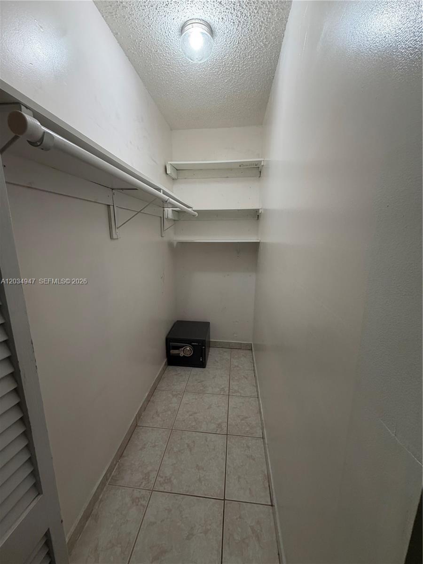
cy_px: 282
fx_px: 228
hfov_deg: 85.7
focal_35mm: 14
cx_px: 212
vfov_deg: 102.1
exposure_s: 1/120
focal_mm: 2.22
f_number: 2.2
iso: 160
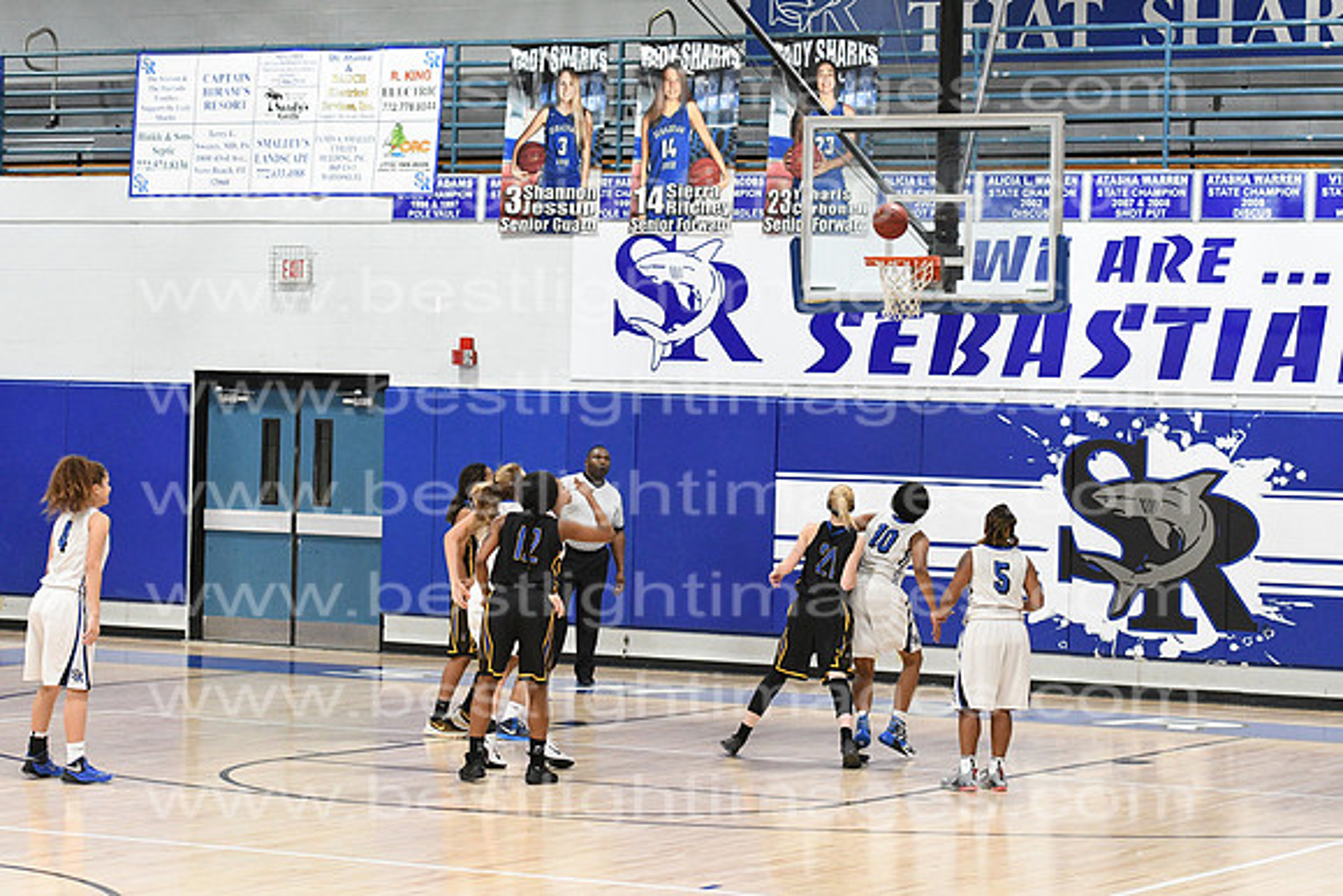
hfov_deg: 19.5
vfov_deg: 13.0
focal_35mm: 105
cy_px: 448
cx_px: 672
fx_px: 3918
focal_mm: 70
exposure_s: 1/640
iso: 5000
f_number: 3.5
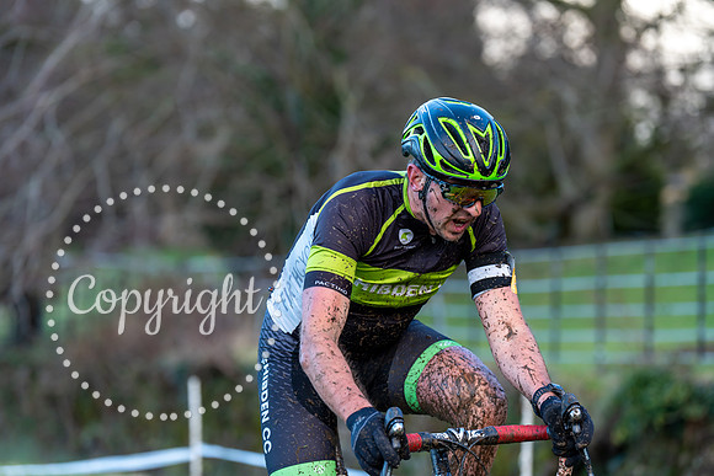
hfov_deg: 16.3
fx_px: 2499
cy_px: 238
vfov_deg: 10.9
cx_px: 357
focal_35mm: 126
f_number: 3.2
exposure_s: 1/500
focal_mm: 126
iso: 400
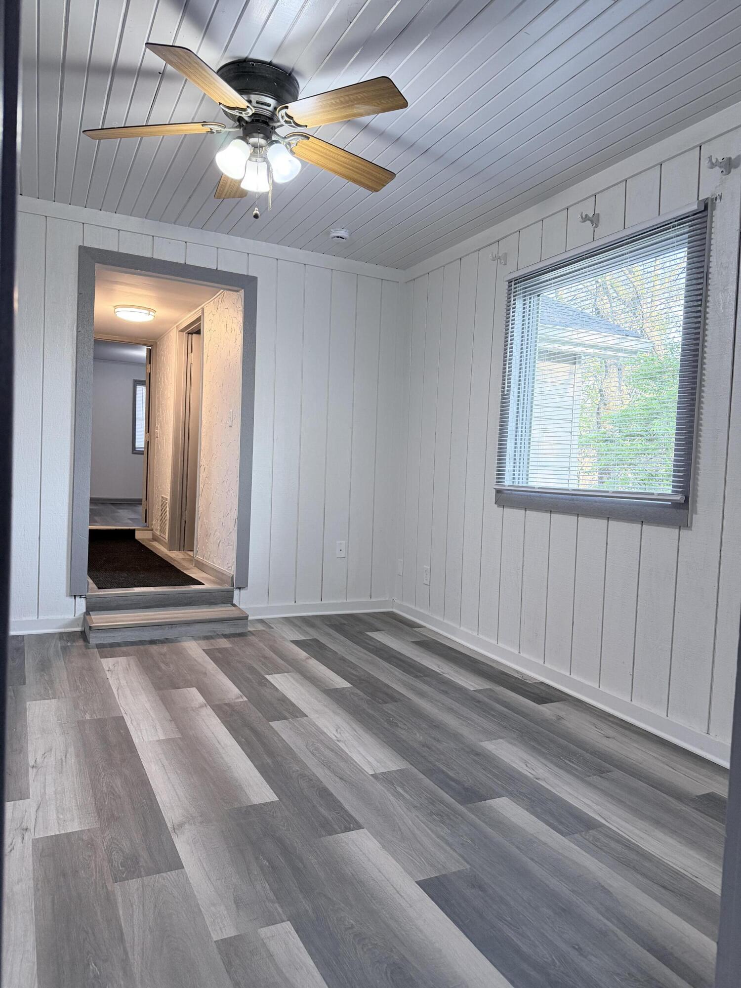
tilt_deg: -2.2
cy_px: 494
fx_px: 685
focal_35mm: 24
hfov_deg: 56.8
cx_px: 370
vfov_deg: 71.6
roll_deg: -2.8
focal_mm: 6.76
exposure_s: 1/120
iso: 320
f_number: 1.78
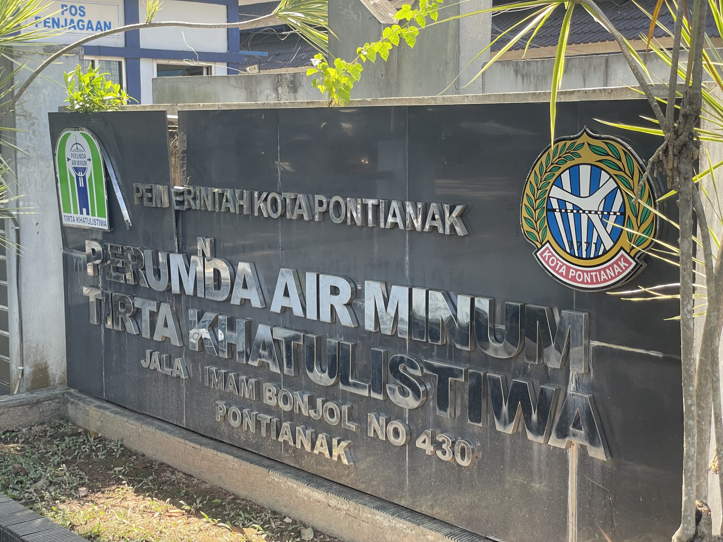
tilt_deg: -7.3
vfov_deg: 28.0
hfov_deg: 36.8
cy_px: 271
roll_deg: -0.9
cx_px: 362
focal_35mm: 52
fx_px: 1086
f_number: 2
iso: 25
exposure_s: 1/99
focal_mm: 6
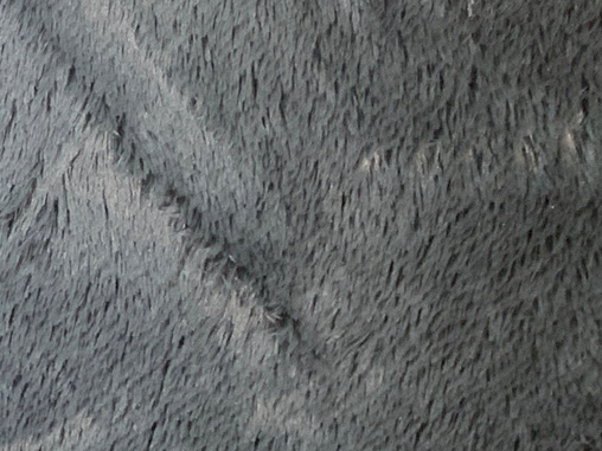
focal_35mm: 146
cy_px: -651
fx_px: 2539
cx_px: -500
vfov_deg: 9.1
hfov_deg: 12.3
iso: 25
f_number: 1.8
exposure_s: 1/104
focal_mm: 3
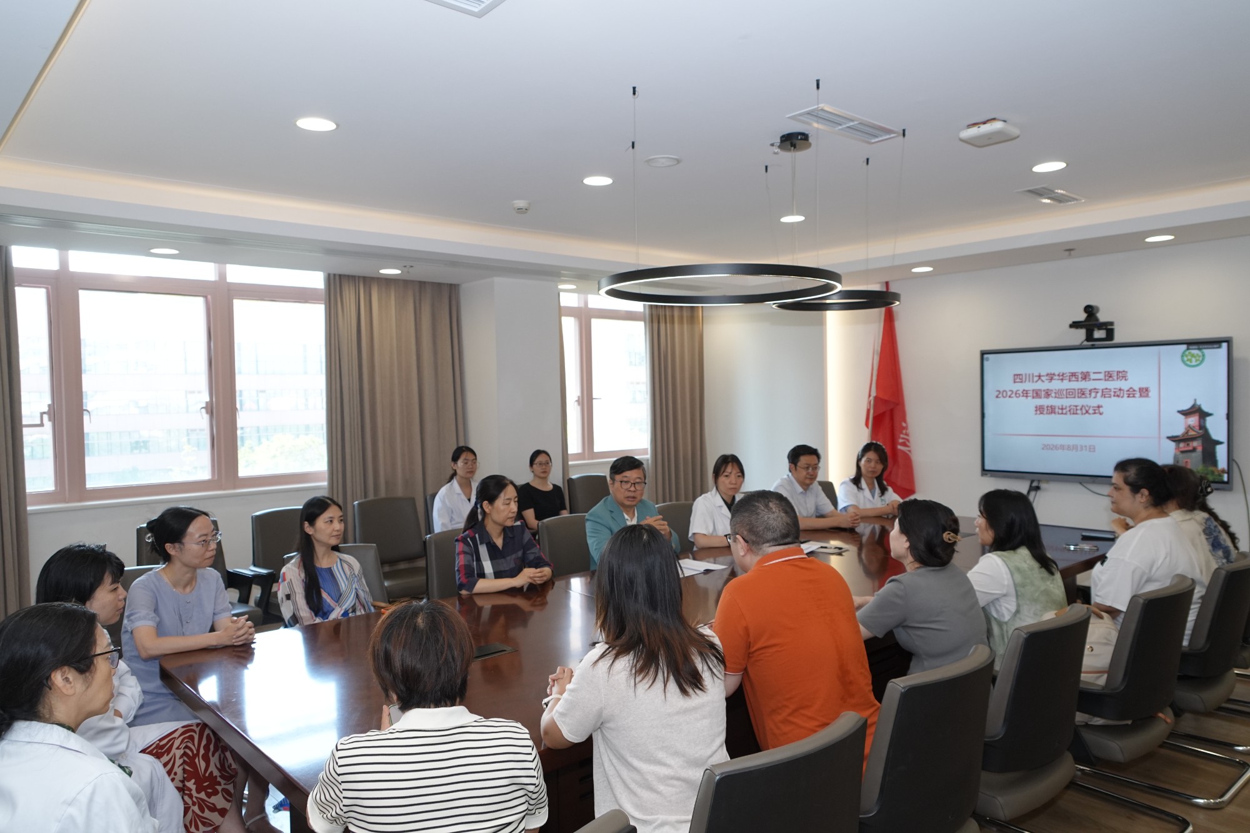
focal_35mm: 24
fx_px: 833
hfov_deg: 73.7
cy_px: 416
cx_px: 625
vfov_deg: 53.1
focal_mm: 24
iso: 1250
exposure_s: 1/200
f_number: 5.6
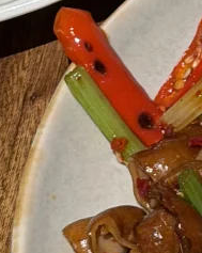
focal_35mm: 285
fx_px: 2134
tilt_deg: -58.3
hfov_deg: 5.2
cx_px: 540
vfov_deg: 6.7
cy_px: -115
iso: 100
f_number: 1.78
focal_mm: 6.76
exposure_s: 1/50
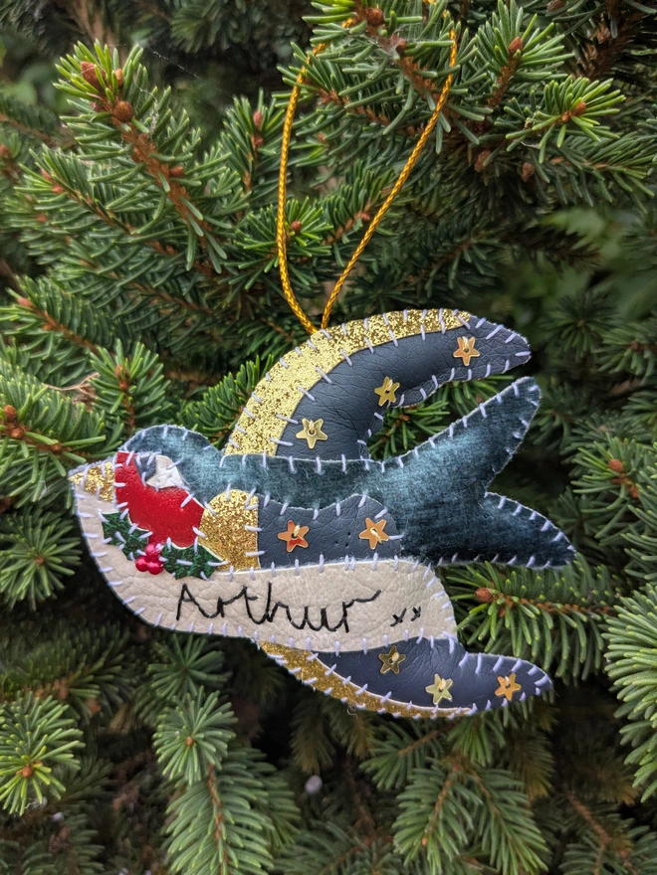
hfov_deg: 51.4
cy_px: 438
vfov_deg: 65.3
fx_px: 683
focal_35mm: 27
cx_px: 328
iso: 61
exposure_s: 1/806
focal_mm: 4.38
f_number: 1.73
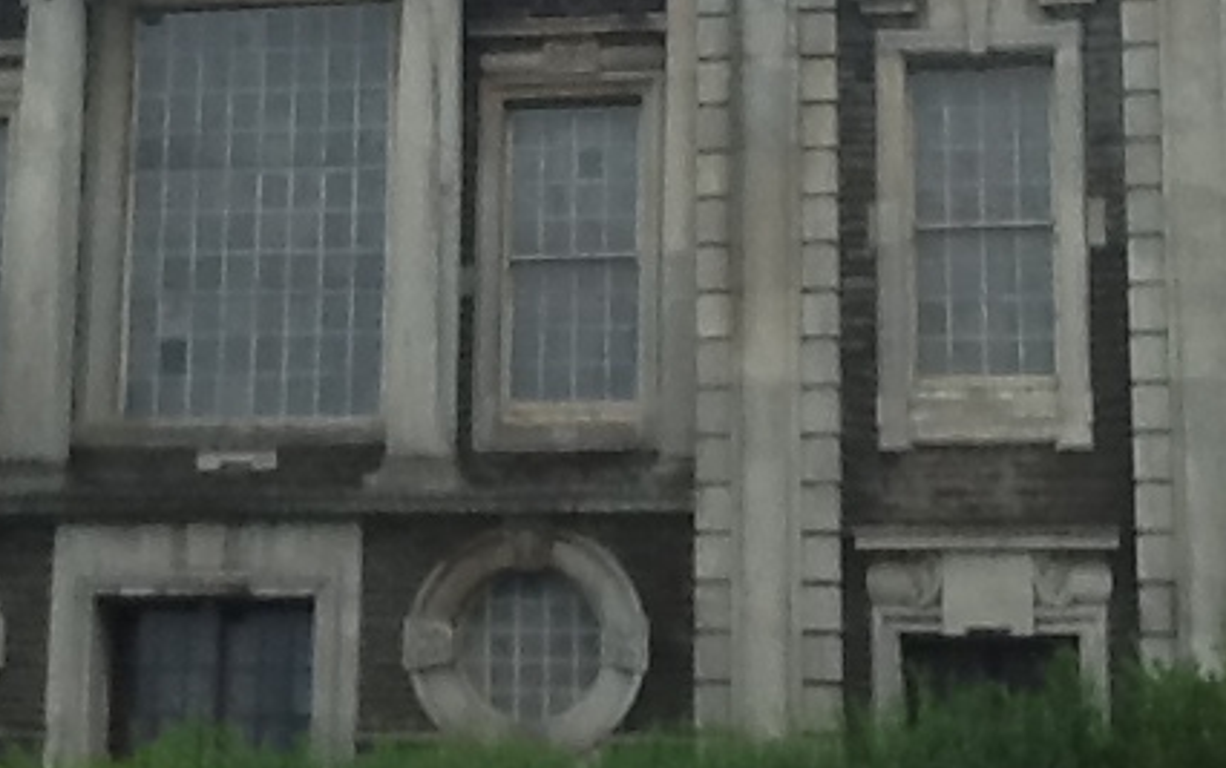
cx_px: 354
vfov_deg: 12.4
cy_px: 109
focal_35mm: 105
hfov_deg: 19.7
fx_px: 3511
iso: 40
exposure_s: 1/265
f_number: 2.4
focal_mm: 2.03
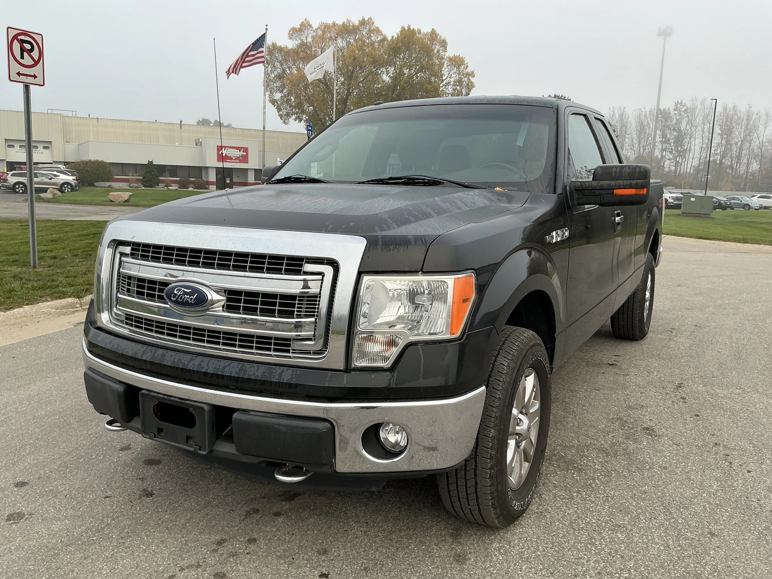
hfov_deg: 63.4
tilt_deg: -8.2
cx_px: 386
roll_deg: -0.1
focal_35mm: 28
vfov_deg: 49.7
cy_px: 290
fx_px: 624
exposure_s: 1/150
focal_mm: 3
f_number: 1.8
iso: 20
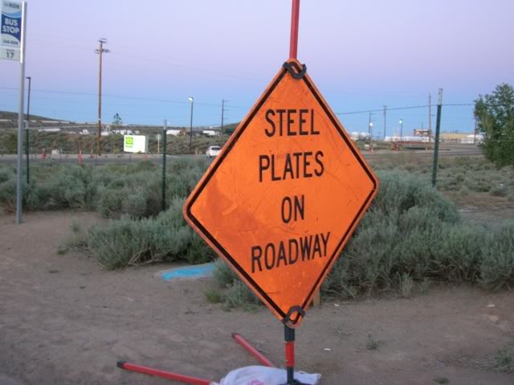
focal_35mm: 42
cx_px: 257
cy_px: 192
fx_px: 623
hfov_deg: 44.8
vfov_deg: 34.3
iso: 200
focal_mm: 7
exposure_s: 1/15
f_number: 3.1
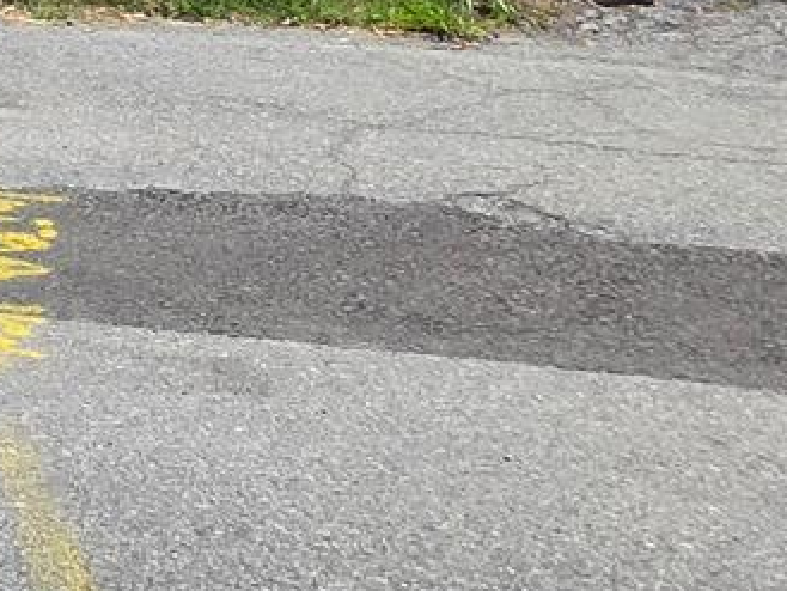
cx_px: -1031
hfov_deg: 15.4
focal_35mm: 81
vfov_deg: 14.6
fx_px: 1842
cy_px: -639
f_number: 1.9
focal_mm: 2.2
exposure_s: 1/2116
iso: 40
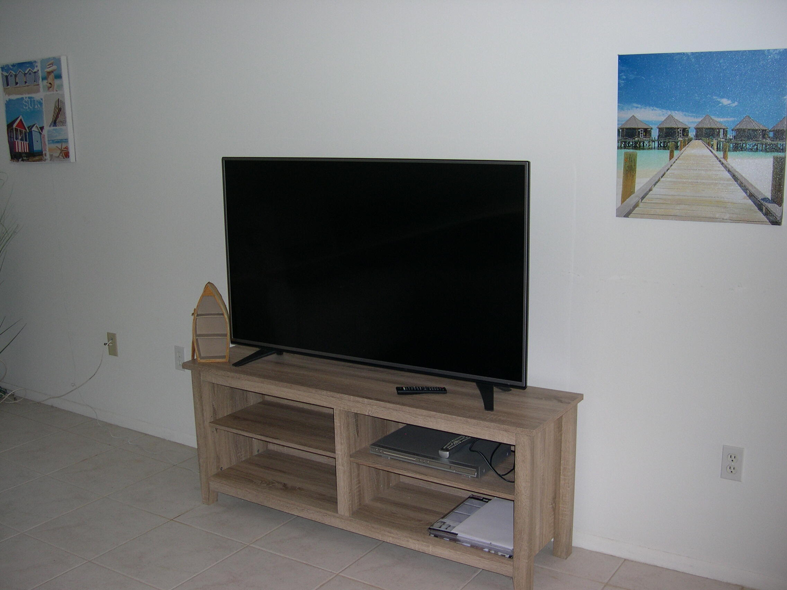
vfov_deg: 37.7
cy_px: 295
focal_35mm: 38
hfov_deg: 49.0
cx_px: 394
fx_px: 864
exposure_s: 1/60
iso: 100
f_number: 2.8
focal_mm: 8
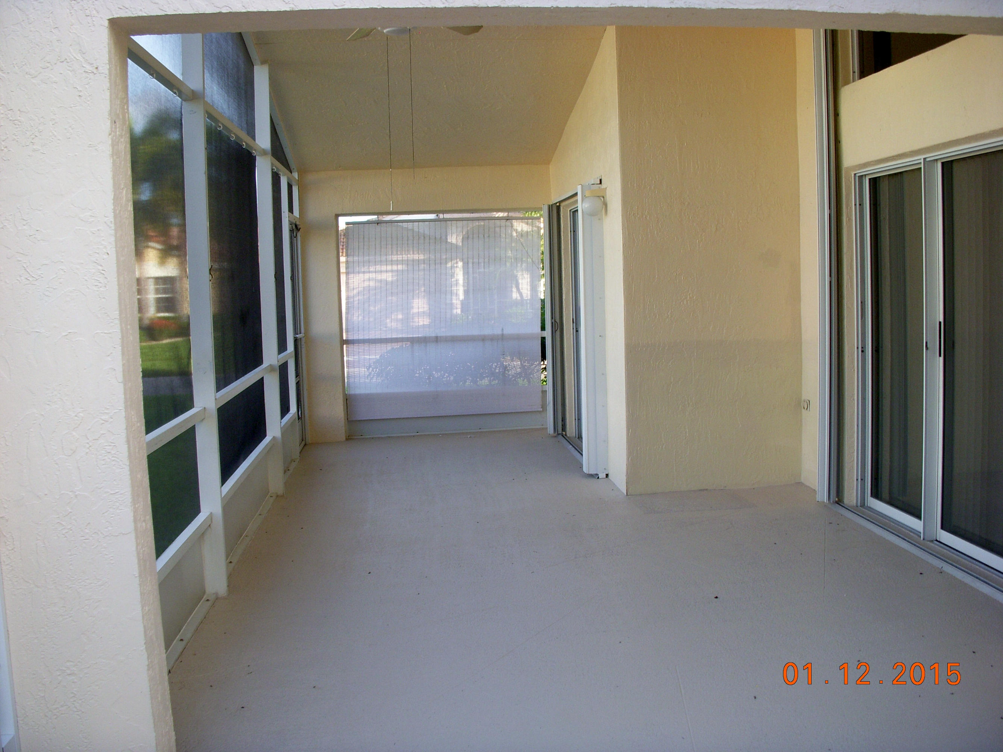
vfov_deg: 37.7
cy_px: 376
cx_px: 502
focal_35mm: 38
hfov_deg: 49.0
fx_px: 1101
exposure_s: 1/80
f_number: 3.3
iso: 100
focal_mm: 6.3
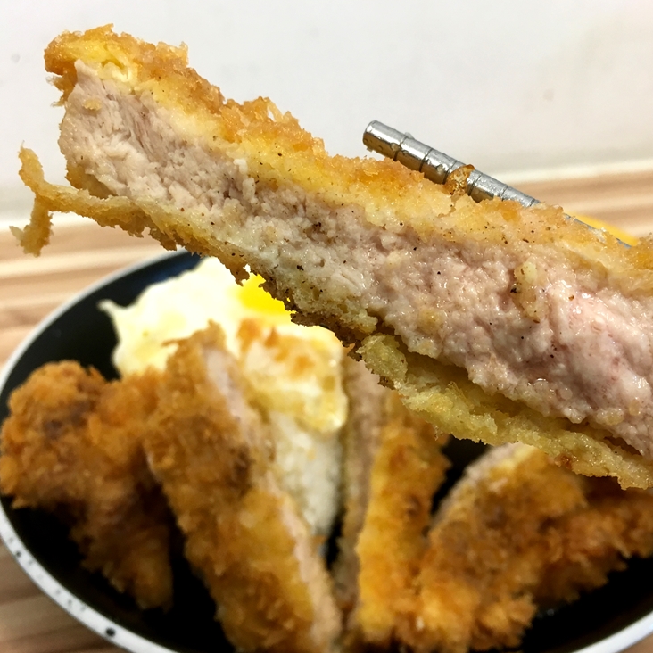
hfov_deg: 47.0
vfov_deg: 47.2
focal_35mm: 35
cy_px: 321
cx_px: 385
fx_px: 747
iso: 80
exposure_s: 1/30
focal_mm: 4.15
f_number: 2.2
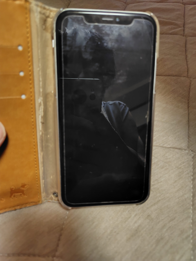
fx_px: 174
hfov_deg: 58.9
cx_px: 98
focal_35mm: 23
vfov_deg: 73.9
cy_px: 130
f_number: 1.9
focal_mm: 5.6
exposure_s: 1/60
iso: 1393
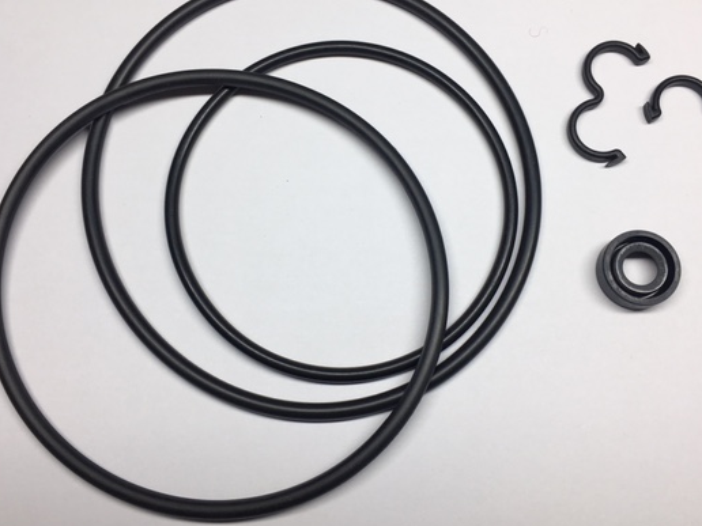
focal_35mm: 36
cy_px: 239
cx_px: 366
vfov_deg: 39.6
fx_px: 730
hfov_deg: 51.3
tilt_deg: -74.1
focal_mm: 4.15
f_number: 2.2
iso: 25
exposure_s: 1/156
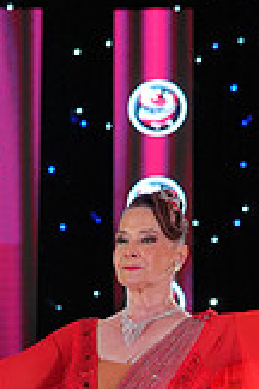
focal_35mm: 251
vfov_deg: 8.1
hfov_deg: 5.5
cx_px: -4
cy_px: 569
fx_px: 2708
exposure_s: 1/400
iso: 2000
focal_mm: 70
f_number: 4
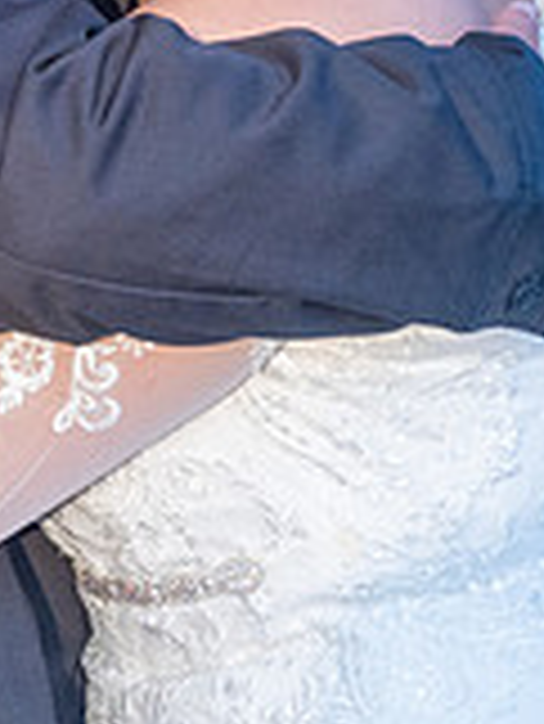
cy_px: -121
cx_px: -13
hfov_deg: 6.1
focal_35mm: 242
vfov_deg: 8.1
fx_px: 5064
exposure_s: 1/8000
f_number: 4
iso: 2500
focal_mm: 70
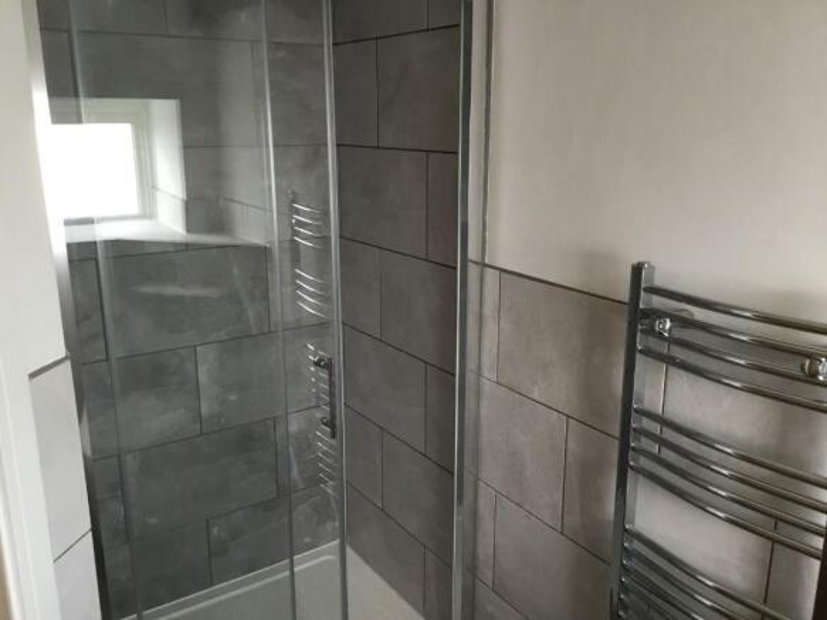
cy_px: 310
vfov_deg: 45.4
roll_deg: +0.0
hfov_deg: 58.4
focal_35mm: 31
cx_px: 414
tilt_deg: -15.7
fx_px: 740
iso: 64
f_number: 2.4
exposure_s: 1/33
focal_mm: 3.3
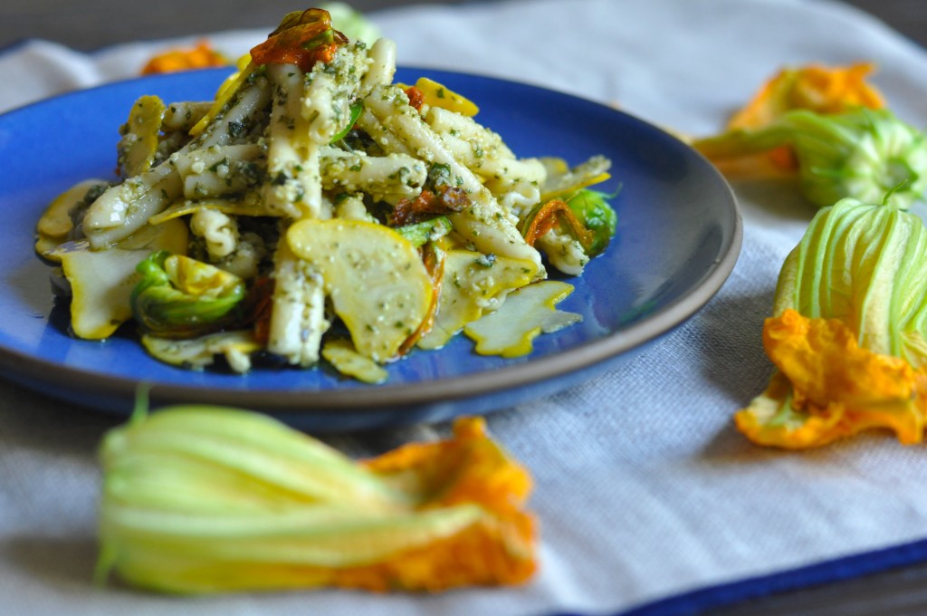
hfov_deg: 27.0
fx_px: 1929
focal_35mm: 75
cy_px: 308
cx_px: 464
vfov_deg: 18.1
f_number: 4
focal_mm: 50
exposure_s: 1/60
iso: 800
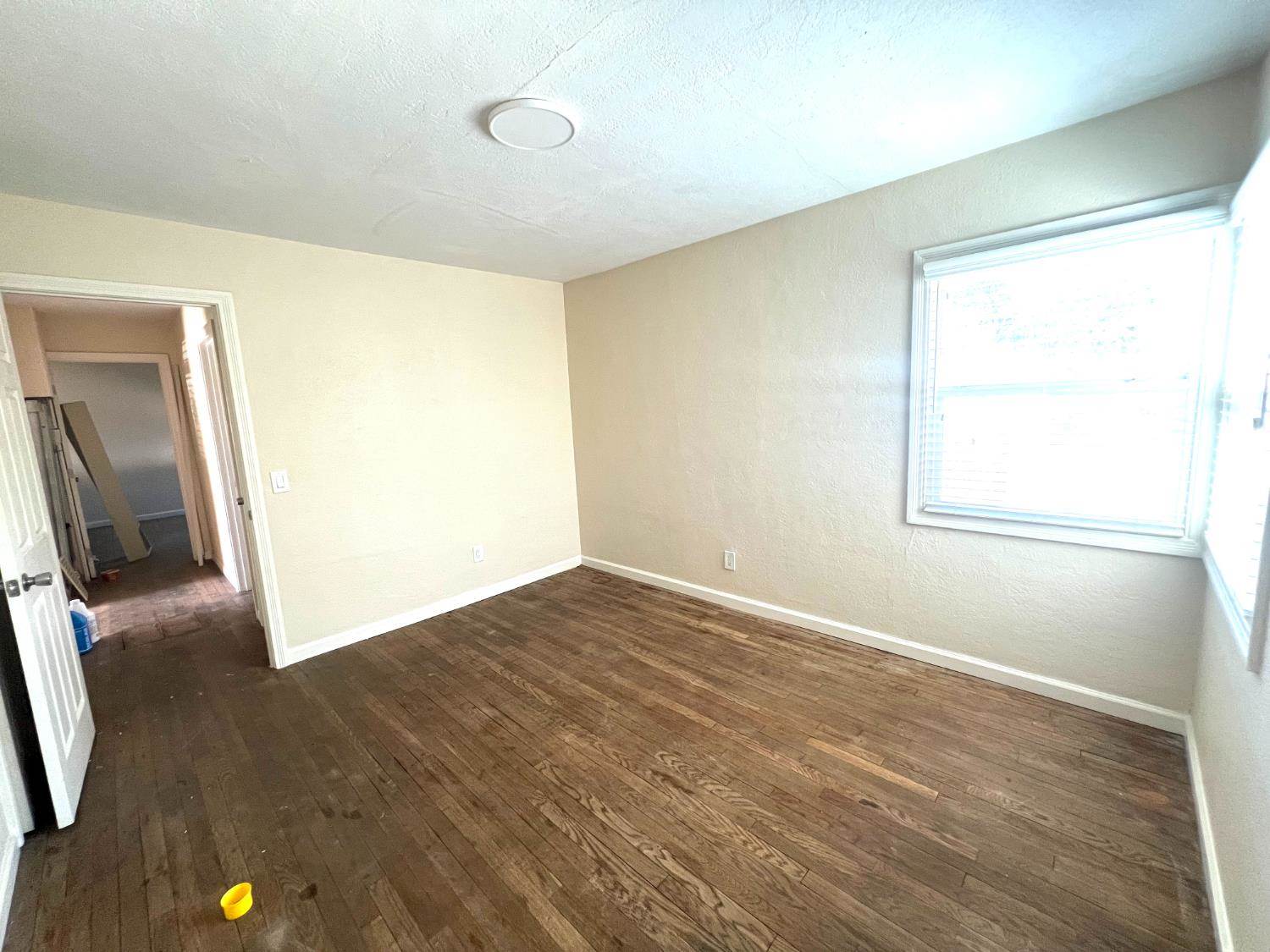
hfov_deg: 106.2
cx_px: 635
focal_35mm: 13
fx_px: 477
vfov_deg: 89.9
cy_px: 476
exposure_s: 1/99
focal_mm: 1.57
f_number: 1.8
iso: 200
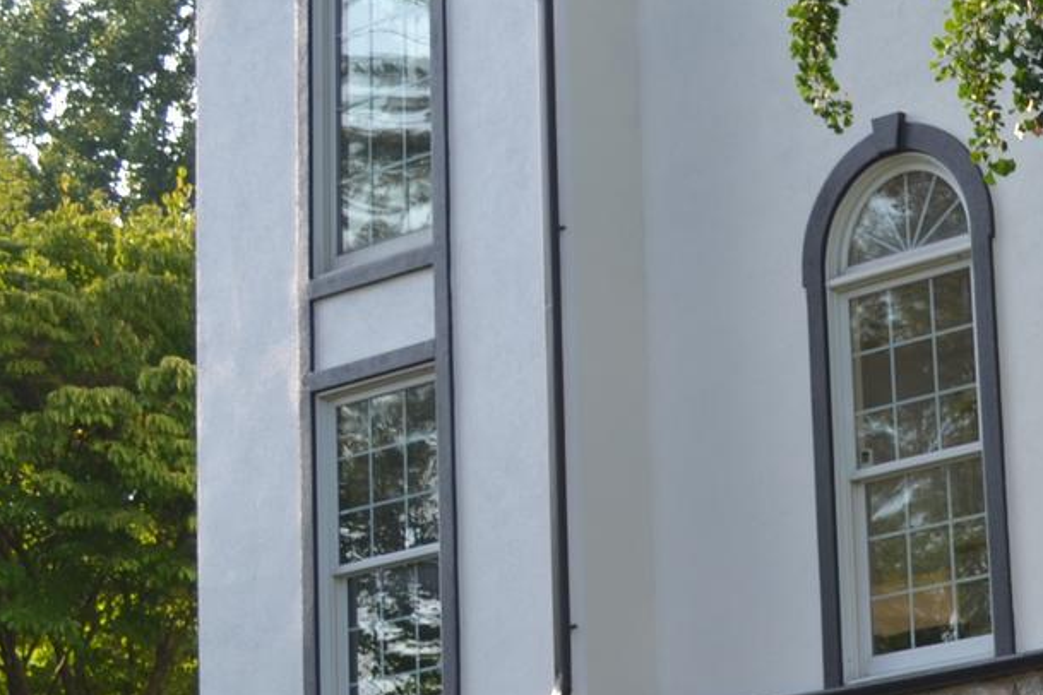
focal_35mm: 111
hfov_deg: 16.7
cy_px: 338
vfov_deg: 12.3
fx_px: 3216
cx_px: 1574
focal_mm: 22
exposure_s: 1/200
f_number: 5
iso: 100
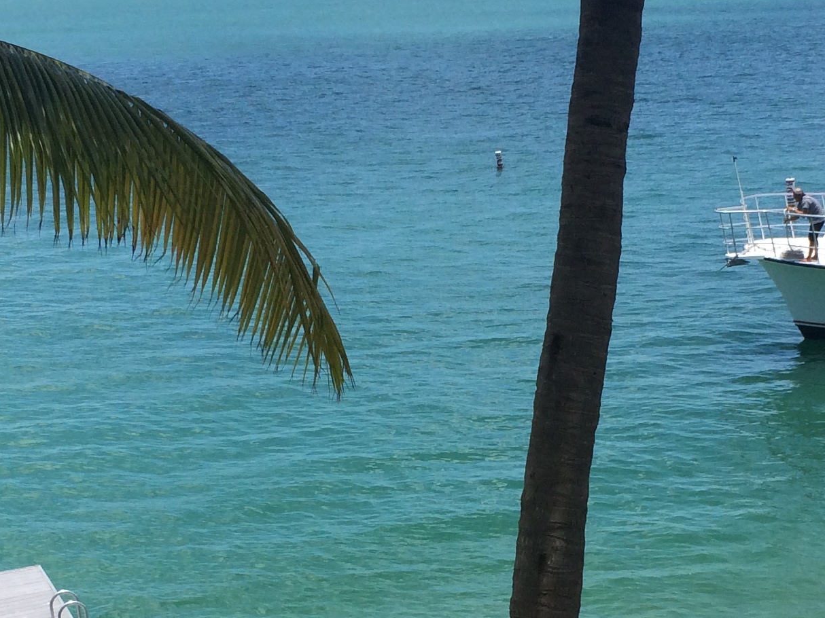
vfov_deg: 18.7
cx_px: 499
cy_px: 482
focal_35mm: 78
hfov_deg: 25.0
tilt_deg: -17.4
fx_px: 1859
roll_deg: +1.9
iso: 32
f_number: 2.2
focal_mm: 4.15
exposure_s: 1/2283
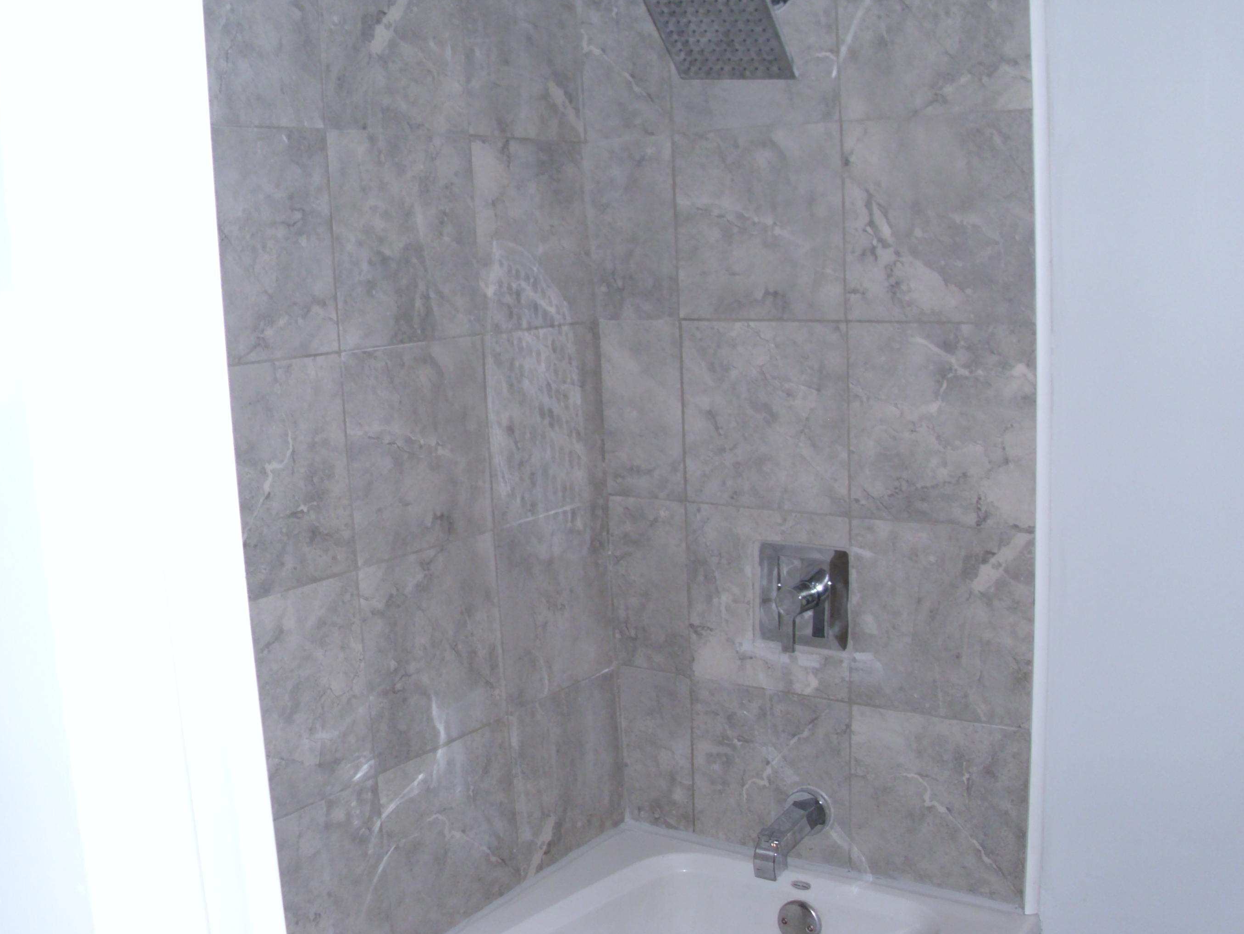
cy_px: 462
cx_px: 659
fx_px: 1509
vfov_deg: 34.4
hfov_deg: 44.8
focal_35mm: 42
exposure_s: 1/60
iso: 200
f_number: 3
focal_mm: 6.36
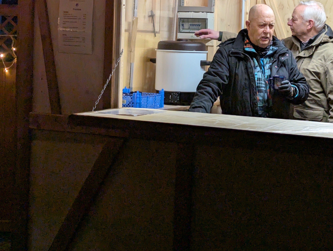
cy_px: 60
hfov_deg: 25.4
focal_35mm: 76
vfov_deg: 19.3
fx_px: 732
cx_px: 246
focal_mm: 6.81
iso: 793
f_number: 1.85
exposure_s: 1/99.9
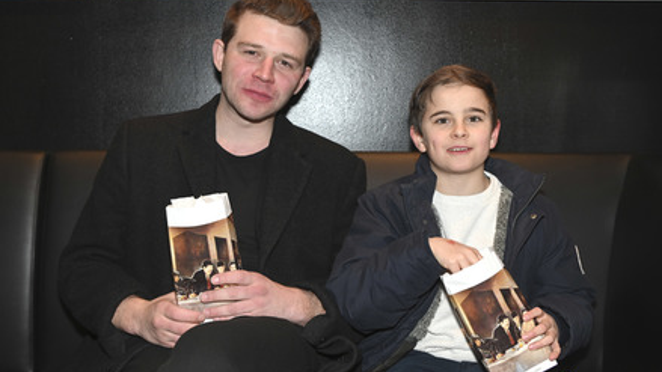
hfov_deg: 47.4
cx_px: 328
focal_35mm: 43
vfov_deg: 27.7
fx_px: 755
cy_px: 193
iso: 1250
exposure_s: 1/125
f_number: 5
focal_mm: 40
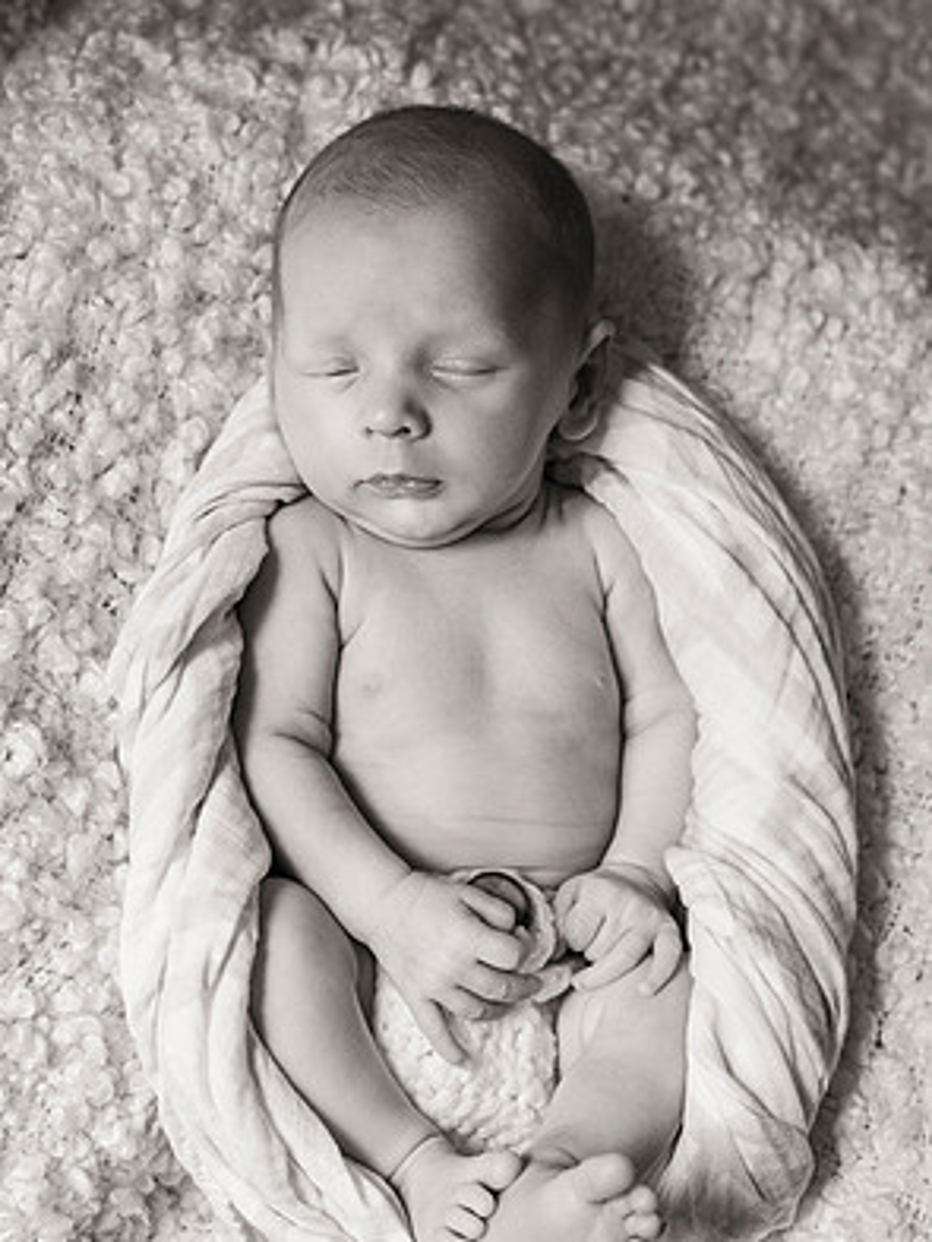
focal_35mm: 55
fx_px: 1973
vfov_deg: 34.9
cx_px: 464
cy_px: 676
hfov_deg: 26.6
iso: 640
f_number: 4.5
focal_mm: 50
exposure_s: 1/100
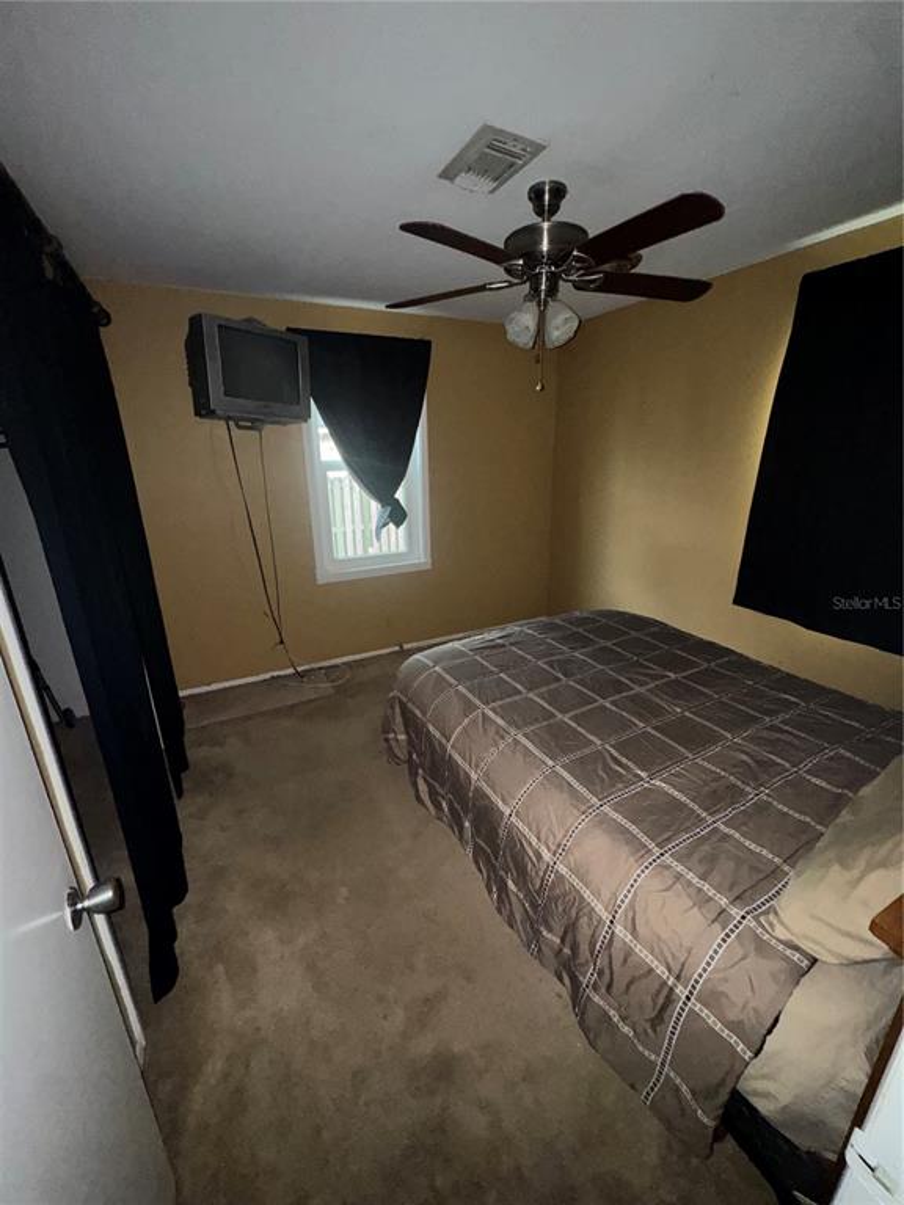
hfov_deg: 85.7
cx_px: 452
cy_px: 602
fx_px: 487
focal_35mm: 14
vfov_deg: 102.1
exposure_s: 1/30
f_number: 2.2
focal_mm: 2.22
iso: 250
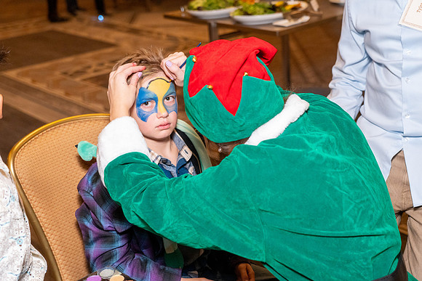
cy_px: 140
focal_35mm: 51
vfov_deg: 26.5
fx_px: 598
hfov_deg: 38.9
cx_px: 211
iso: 3200
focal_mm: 51
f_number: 4
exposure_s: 1/60
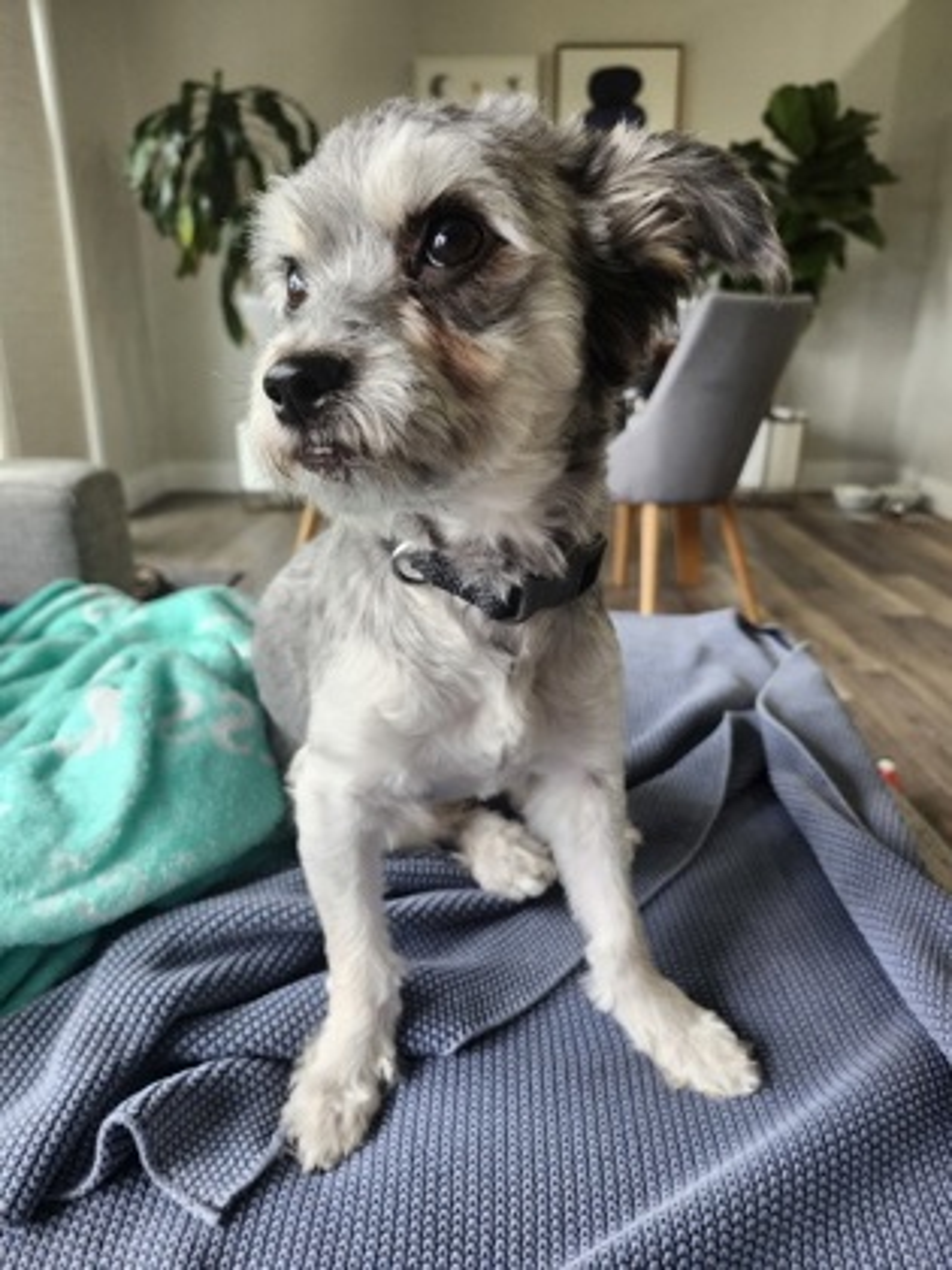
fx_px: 843
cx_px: 476
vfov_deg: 73.9
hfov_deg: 58.9
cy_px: 635
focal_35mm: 23
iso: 200
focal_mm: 5.54
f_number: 1.8
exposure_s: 1/120
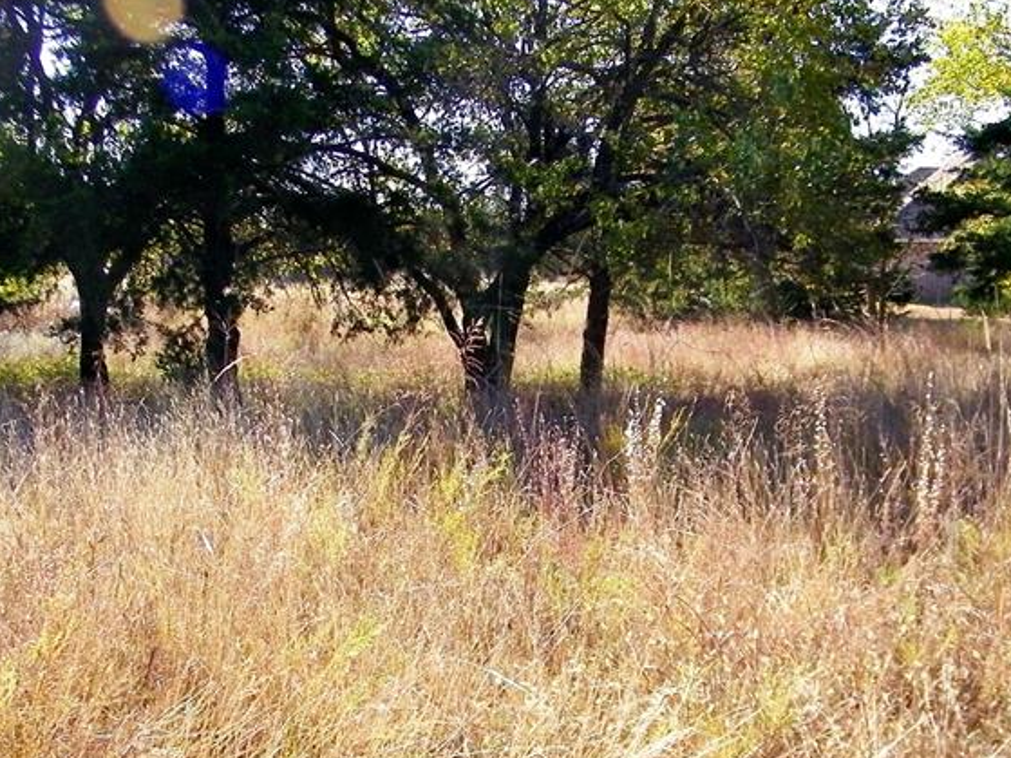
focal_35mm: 55
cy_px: 579
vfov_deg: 26.2
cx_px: 532
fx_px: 1606
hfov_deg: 34.9
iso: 80
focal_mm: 5.4
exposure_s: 1/125
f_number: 7.2
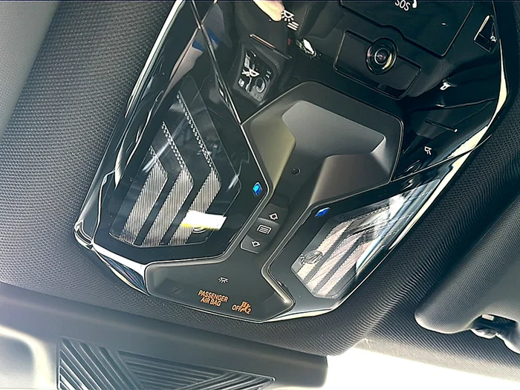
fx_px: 481
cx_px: 260
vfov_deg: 44.2
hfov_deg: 56.8
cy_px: 195
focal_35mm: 32
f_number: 1.78
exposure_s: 1/105
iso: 100
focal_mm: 6.86
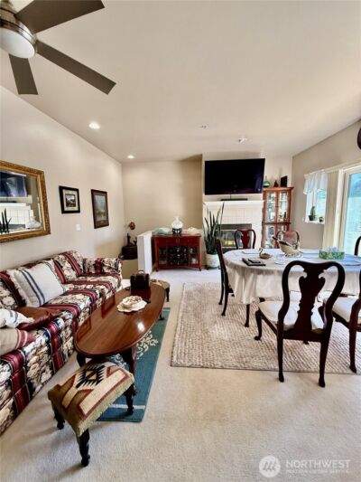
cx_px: 180
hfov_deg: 85.7
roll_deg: +1.4
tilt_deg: -7.3
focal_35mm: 14
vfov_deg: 102.1
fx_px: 195
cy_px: 241
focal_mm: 2.22
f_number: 2.2
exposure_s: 1/120
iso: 200
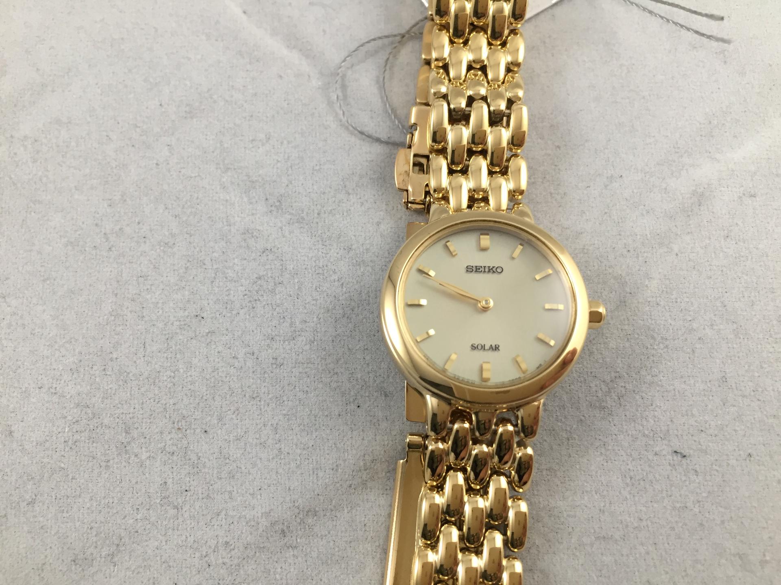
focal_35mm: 29
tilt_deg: -75.2
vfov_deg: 48.2
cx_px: 390
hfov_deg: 61.7
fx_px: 654
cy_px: 292
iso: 32
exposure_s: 1/30
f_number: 2.2
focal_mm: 4.15
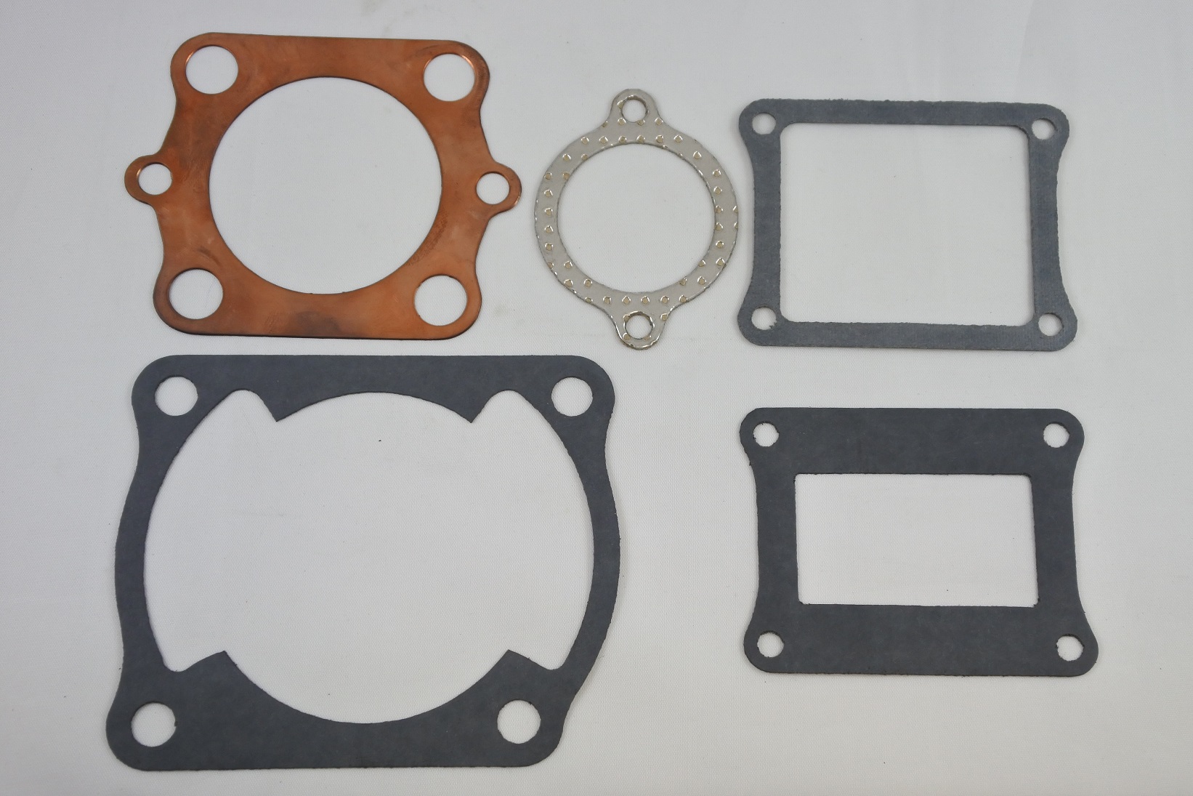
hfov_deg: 43.6
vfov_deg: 29.9
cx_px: 596
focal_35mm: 45
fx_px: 1491
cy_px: 398
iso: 400
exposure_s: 1/160
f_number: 4.5
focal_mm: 16.8
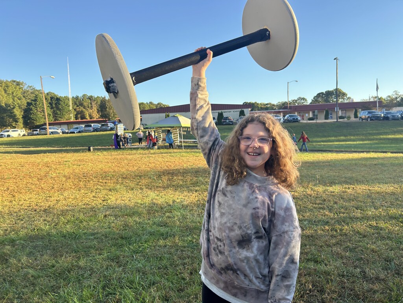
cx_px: 202
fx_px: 303
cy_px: 152
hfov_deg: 67.3
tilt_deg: -0.2
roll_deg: -1.0
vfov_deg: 53.1
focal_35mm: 26
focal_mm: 5.7
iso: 50
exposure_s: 1/646
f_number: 1.5
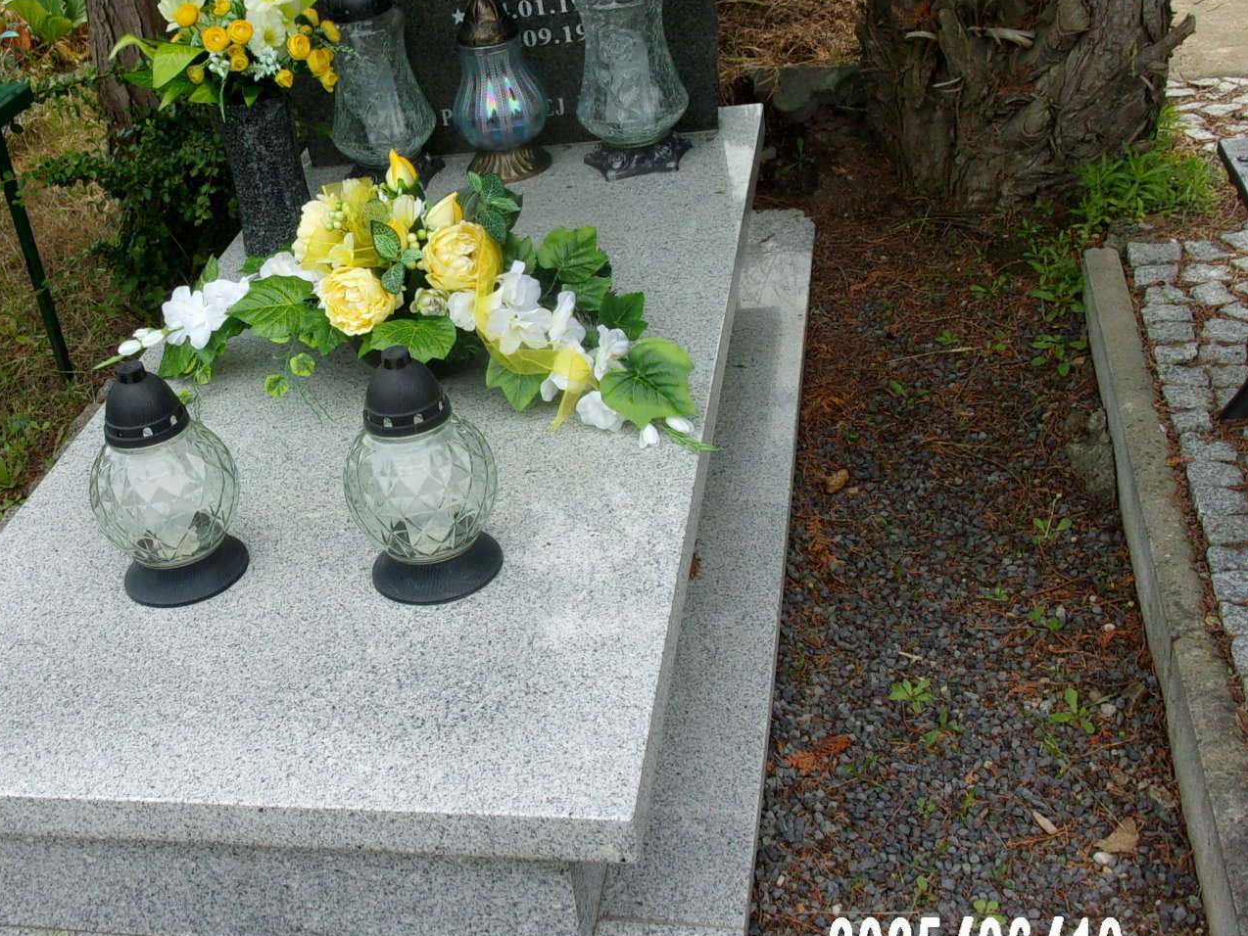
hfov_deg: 41.4
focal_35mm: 45
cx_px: 397
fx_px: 1623
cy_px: 399
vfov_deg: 32.1
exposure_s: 1/40
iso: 80
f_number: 10.8
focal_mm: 5.1
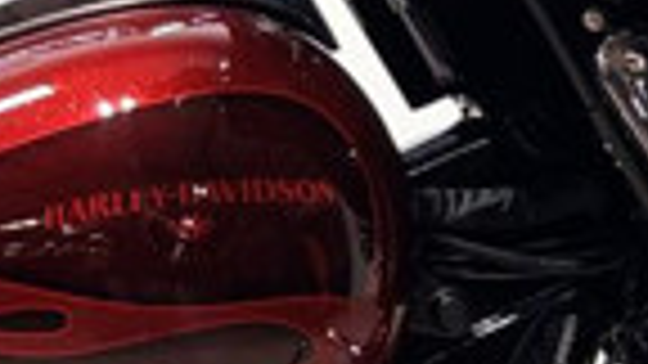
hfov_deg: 9.9
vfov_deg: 5.7
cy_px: -103
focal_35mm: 210
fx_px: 3608
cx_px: -407
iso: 32
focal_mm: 5.96
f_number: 1.6
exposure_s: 1/120
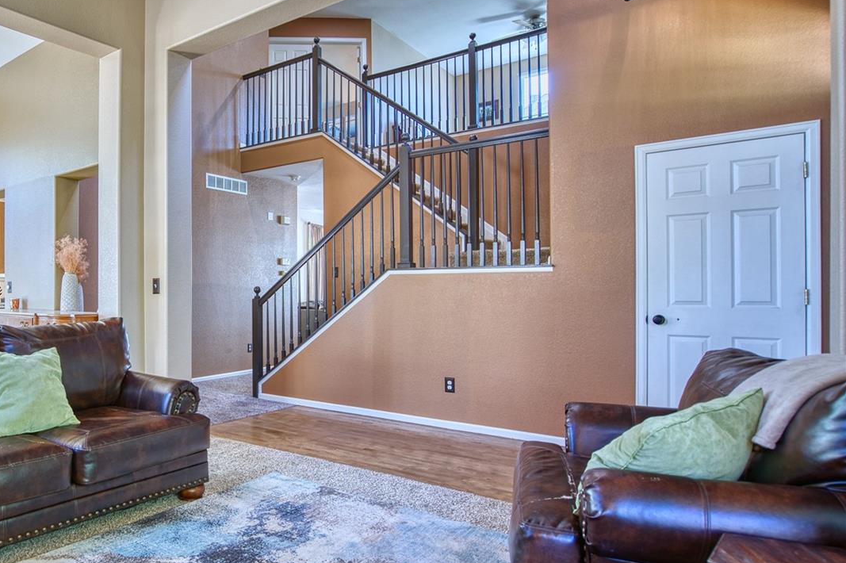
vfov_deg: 53.0
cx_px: 212
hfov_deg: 69.0
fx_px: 564
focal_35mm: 24
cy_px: 296
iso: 500
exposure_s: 1/13
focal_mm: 16
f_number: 5.6
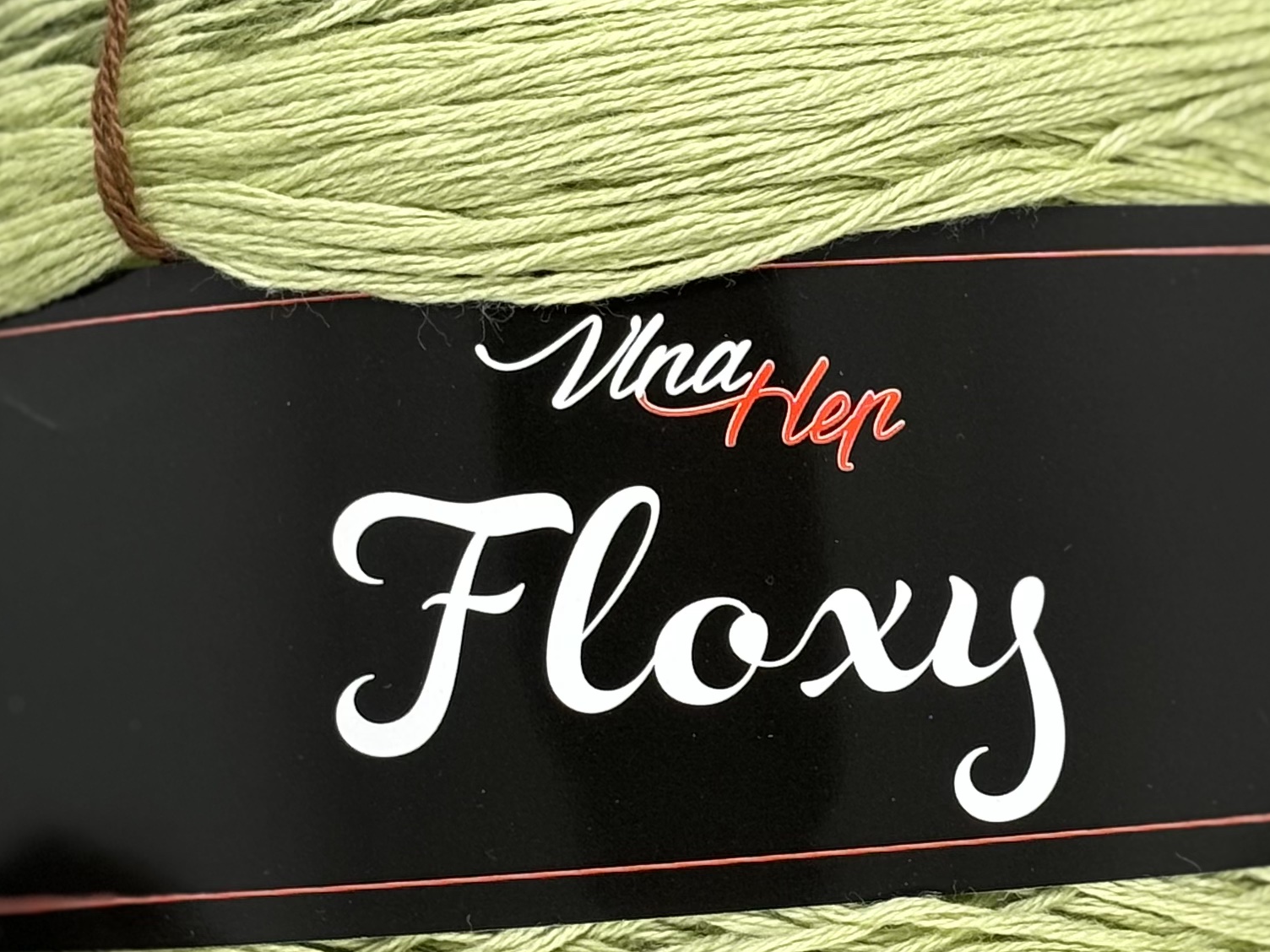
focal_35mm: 59
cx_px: 717
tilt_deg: -81.2
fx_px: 2165
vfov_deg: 24.8
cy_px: 527
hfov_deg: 32.7
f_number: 1.6
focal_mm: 5.96
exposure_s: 1/121
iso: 25
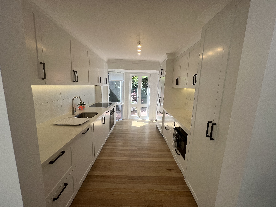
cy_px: 104
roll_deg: -2.2
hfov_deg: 106.2
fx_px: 104
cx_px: 138
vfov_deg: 89.9
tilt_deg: -8.2
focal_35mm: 13
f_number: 1.8
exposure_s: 1/141
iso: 32
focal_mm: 1.57
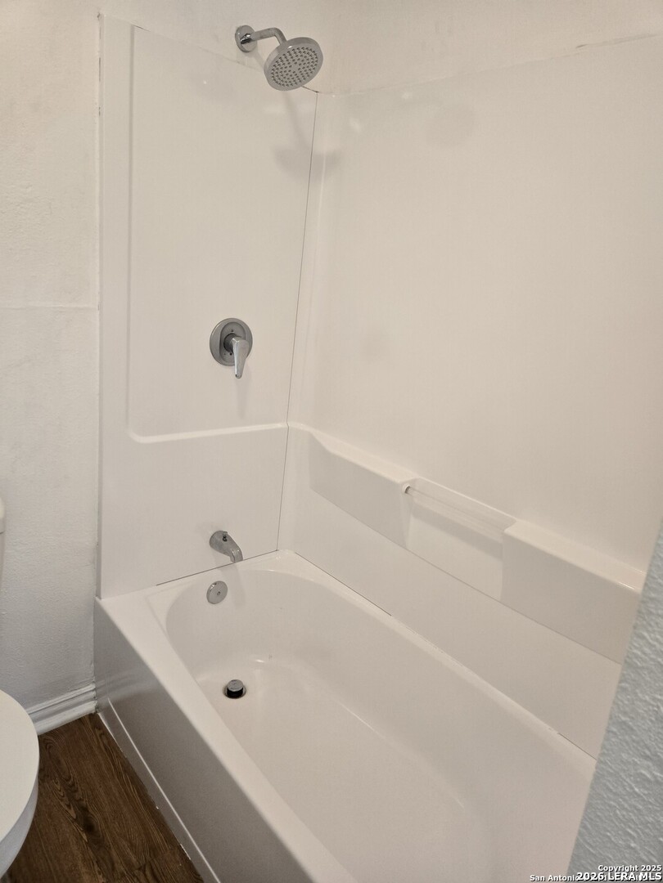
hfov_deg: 58.9
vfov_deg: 73.9
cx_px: 332
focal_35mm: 23
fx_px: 587
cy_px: 442
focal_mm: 5.4
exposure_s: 1/120
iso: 200
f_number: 1.8
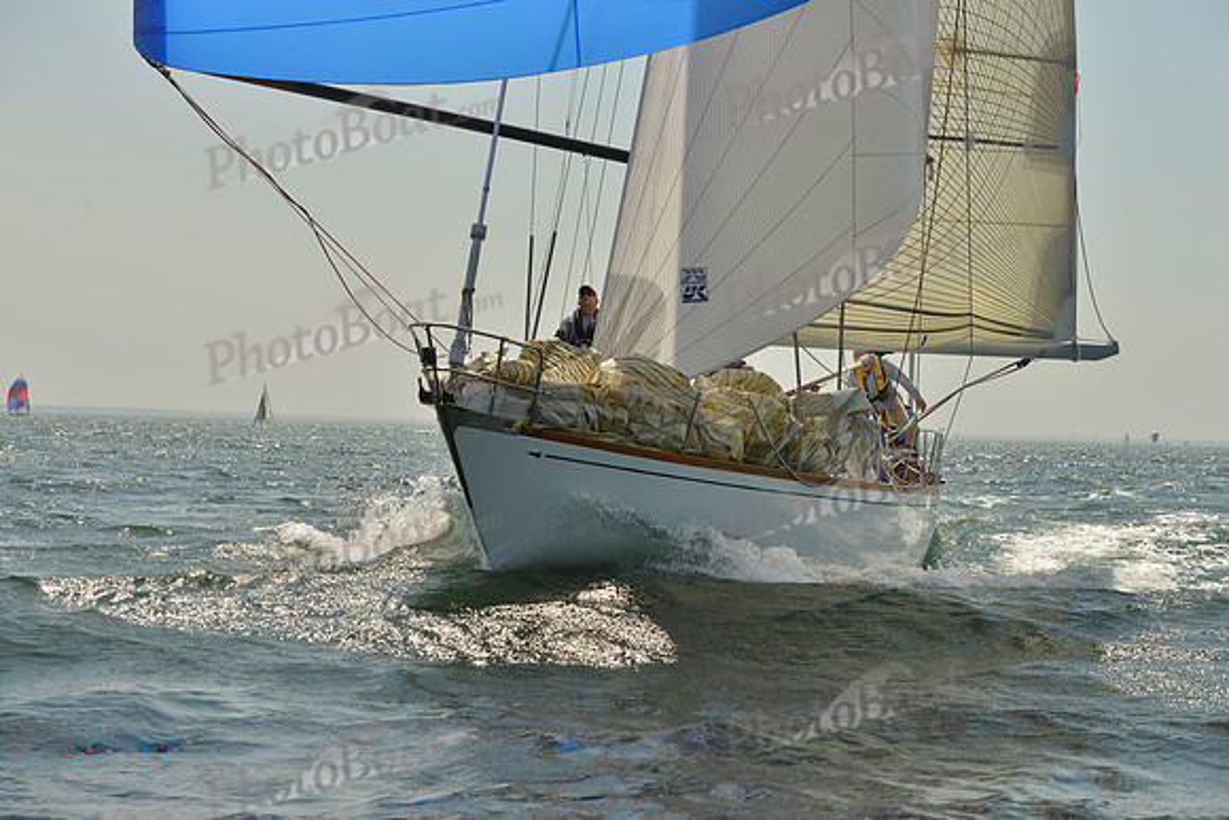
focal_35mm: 70
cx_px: 614
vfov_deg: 19.5
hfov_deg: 28.8
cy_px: 410
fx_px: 2390
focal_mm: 70
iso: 200
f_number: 7.1
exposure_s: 1/1250
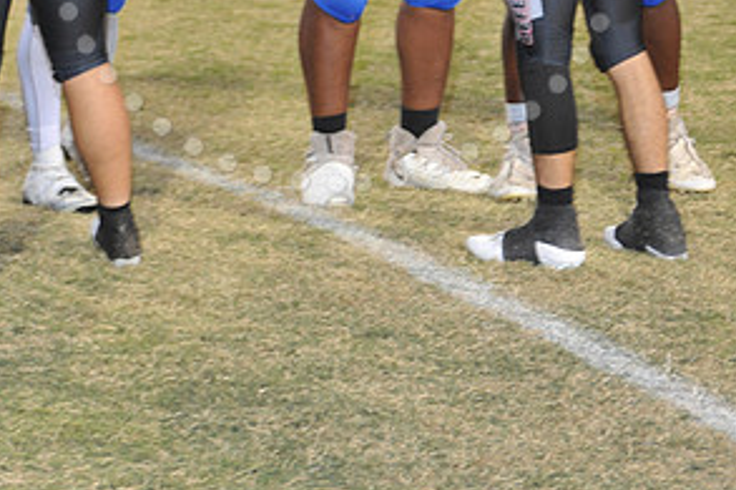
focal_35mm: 178
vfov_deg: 7.6
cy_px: -116
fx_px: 3637
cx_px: 337
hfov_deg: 11.6
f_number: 5.6
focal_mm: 90
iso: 2000
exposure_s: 1/60
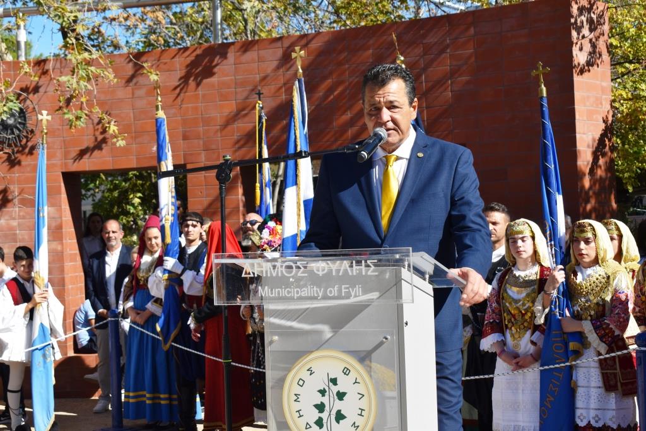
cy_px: 216
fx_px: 1077
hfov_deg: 33.4
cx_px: 323
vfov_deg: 22.6
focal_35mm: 60
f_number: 8
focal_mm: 40
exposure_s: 1/250
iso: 100
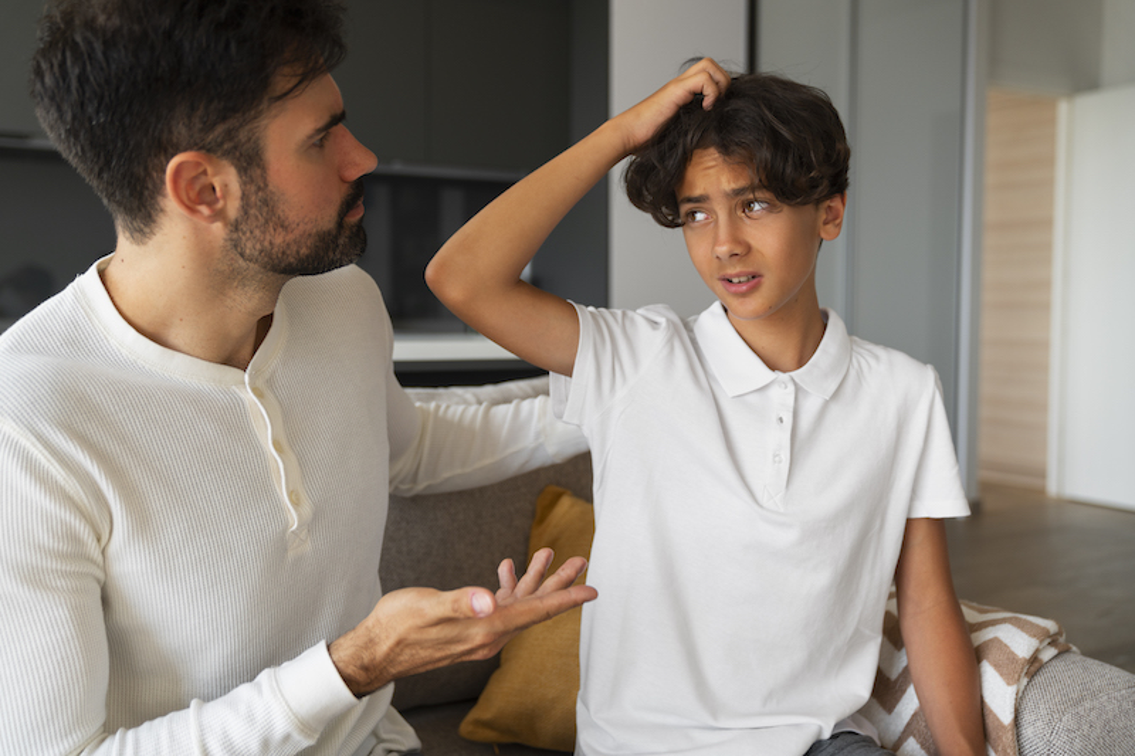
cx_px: 568
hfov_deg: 54.4
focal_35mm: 35
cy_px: 378
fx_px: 1103
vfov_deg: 37.8
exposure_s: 1/250
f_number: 2.8
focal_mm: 35
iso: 400
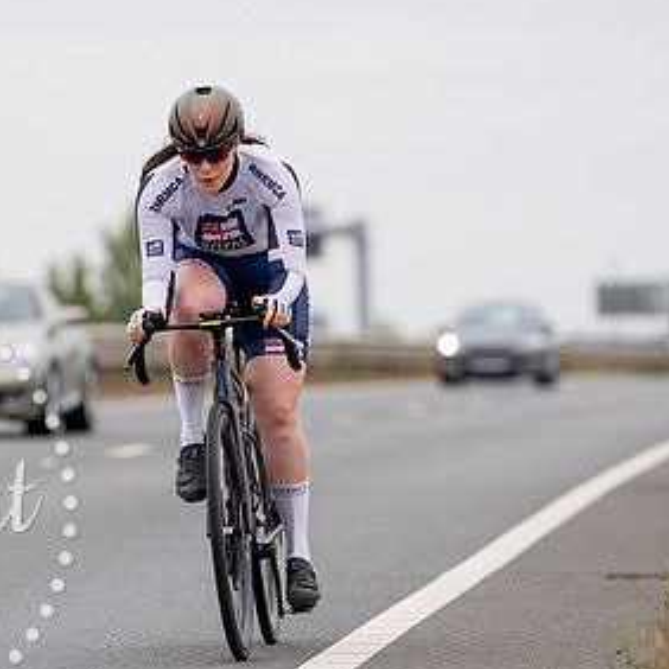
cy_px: 386
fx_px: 7084
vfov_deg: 5.4
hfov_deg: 5.4
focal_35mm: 324
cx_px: 223
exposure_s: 1/800
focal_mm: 185
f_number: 3.2
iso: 100
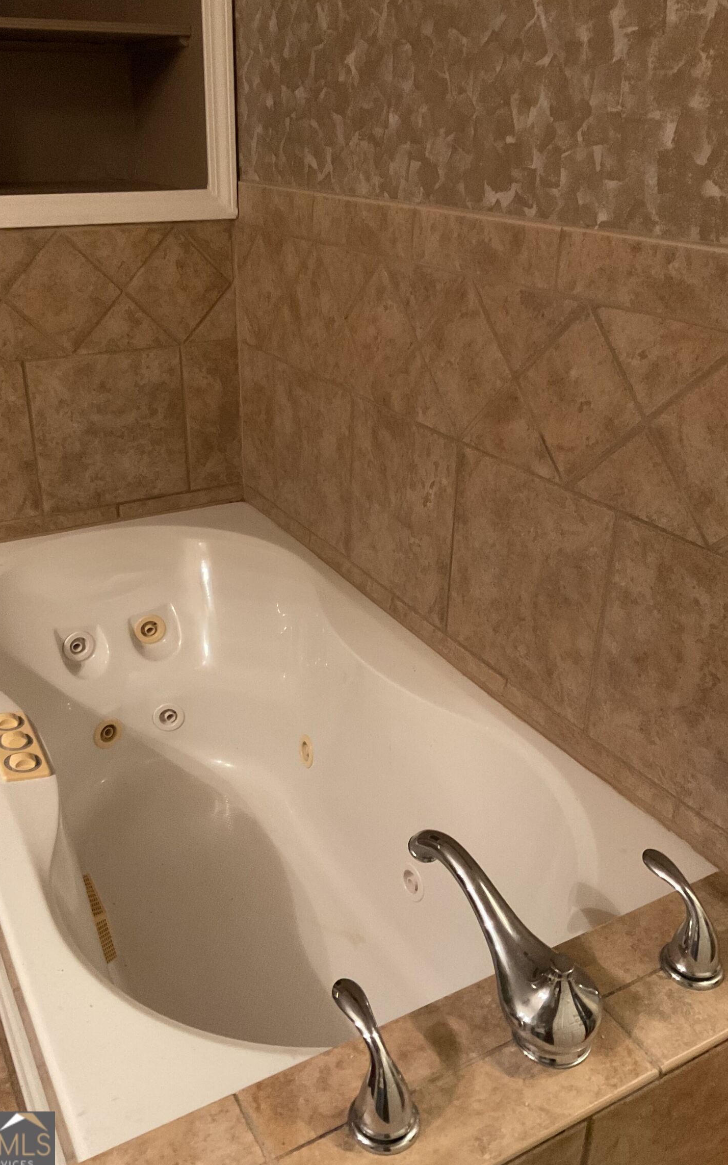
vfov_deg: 61.2
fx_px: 984
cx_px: 320
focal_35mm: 31
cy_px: 583
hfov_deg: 40.5
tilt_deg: -26.3
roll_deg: -1.1
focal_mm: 3
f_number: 1.8
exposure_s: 1/30
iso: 400
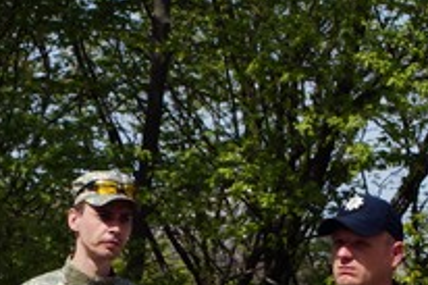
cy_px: 403
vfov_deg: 5.9
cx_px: 17
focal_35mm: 230
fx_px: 2729
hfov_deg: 8.9
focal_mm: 45
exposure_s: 1/160
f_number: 11
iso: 100
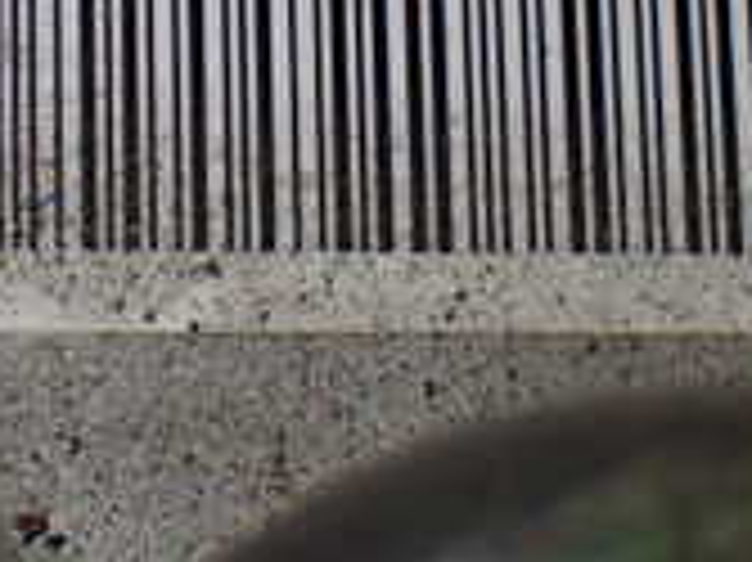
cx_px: 288
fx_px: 4211
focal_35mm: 194
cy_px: -112
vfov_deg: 7.6
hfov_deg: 10.2
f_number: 3.3
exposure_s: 1/200
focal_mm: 9.65
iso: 800
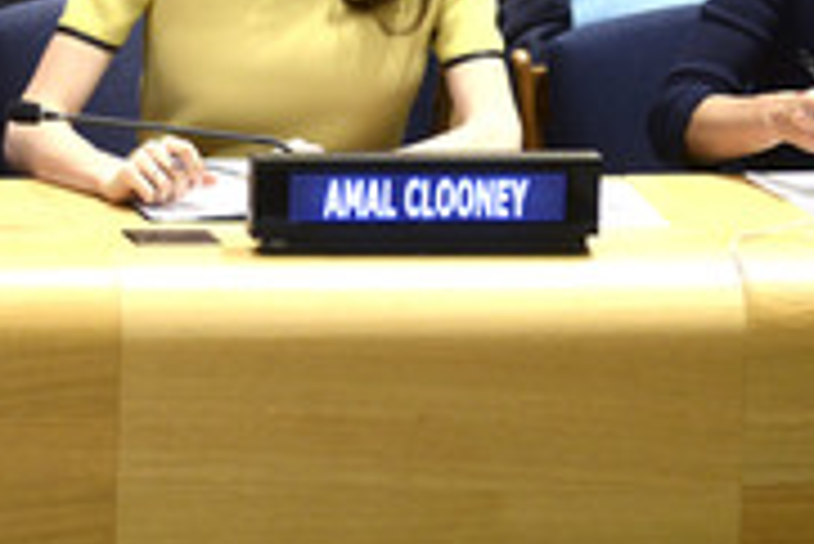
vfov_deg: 2.8
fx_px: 11246
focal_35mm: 497
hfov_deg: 4.1
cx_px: 315
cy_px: 67
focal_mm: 200
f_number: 2.8
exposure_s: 1/200
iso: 1600
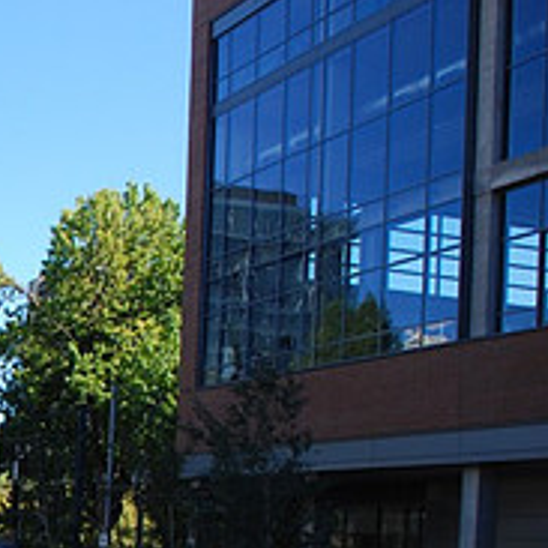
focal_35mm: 73
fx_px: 1307
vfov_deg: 22.8
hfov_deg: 21.0
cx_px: -207
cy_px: 532
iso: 320
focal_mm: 18
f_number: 3.5
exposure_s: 1/1000
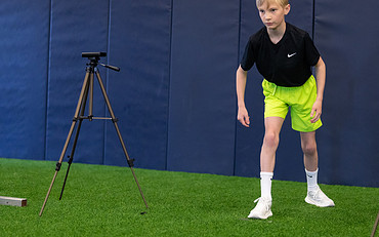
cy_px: 89
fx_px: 898
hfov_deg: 23.6
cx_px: 272
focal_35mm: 87
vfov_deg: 15.0
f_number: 1.2
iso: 1600
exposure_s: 1/1000
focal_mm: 50
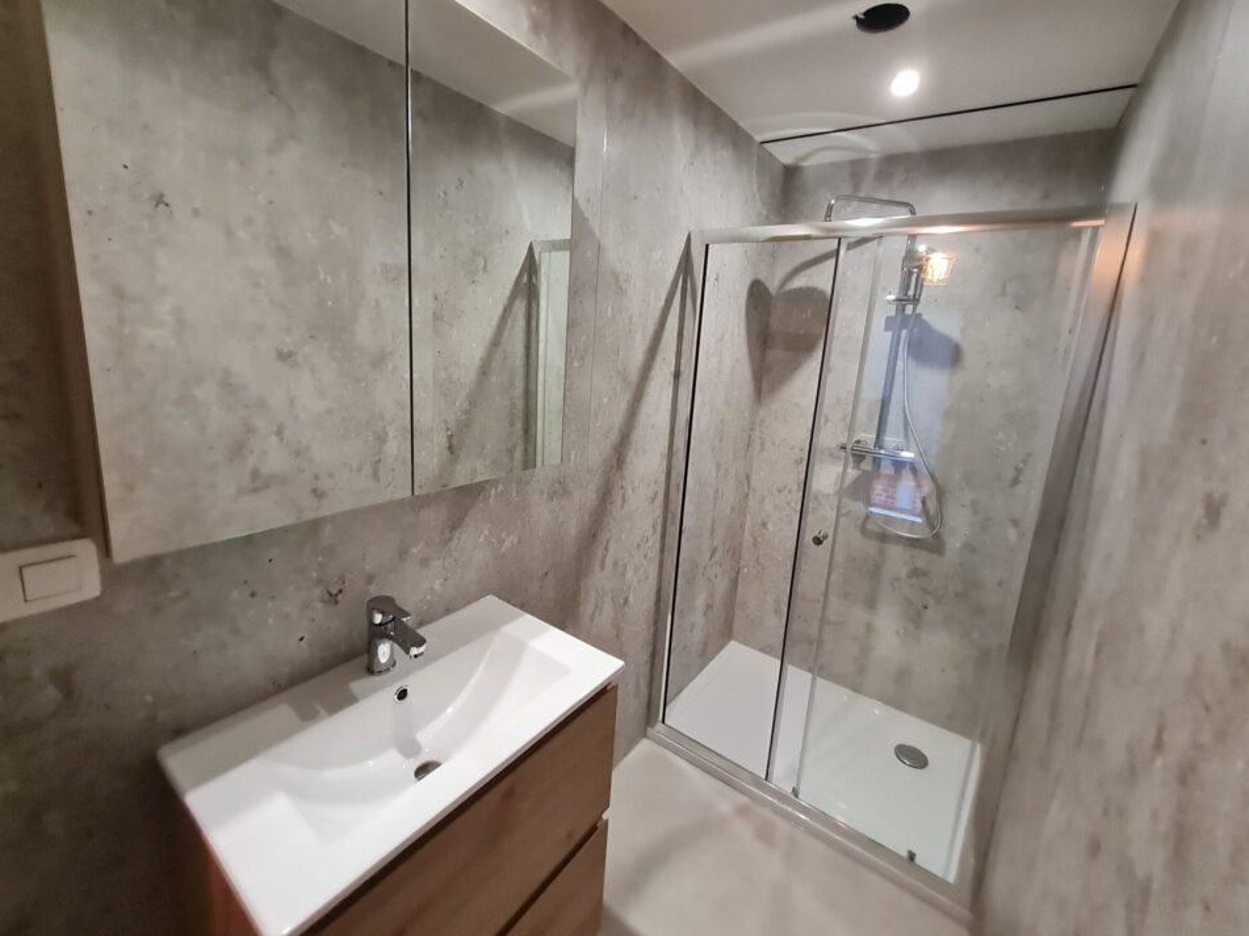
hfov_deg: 102.1
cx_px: 634
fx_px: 505
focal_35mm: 14
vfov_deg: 85.6
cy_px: 442
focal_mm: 1.74
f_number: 2.2
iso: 400
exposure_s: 1/33
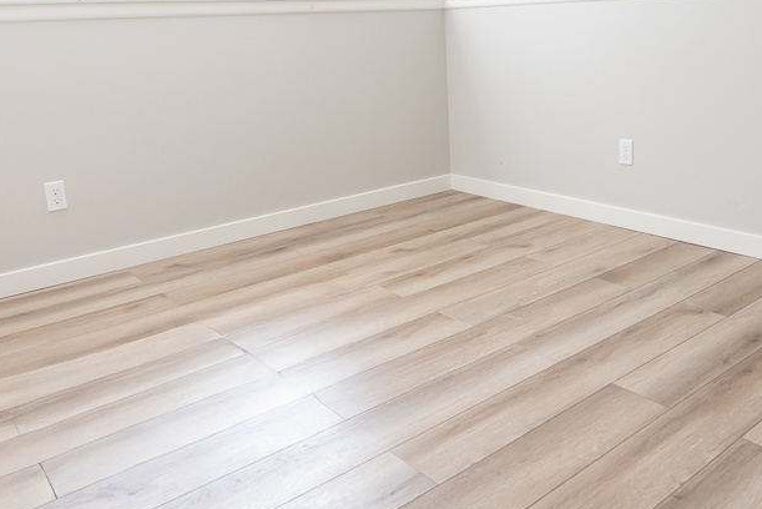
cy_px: 175
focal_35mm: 33
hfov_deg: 57.0
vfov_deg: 39.6
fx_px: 699
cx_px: 435
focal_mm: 14
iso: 1000
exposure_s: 1/500
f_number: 3.5
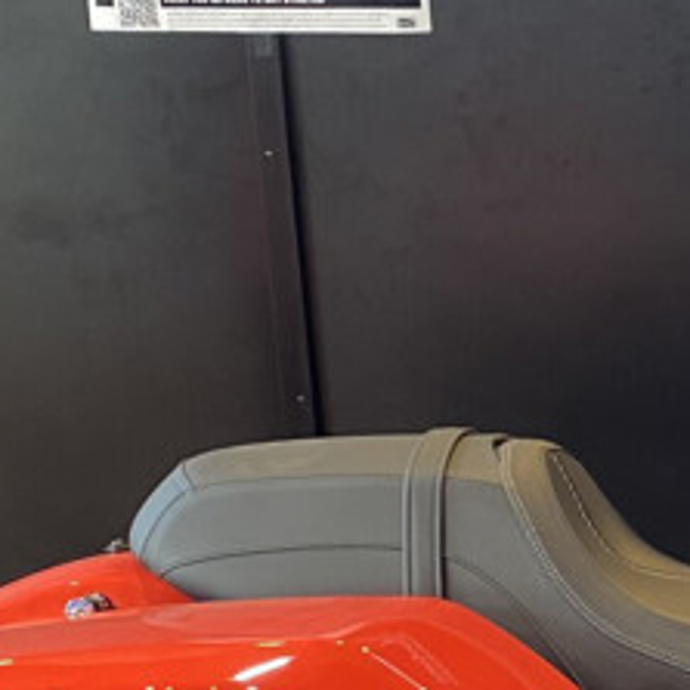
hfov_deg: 14.8
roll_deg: -0.2
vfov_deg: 15.6
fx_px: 2481
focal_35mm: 110
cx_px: 995
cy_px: 665
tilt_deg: -19.5
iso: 250
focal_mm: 4.25
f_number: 1.8
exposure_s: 1/60
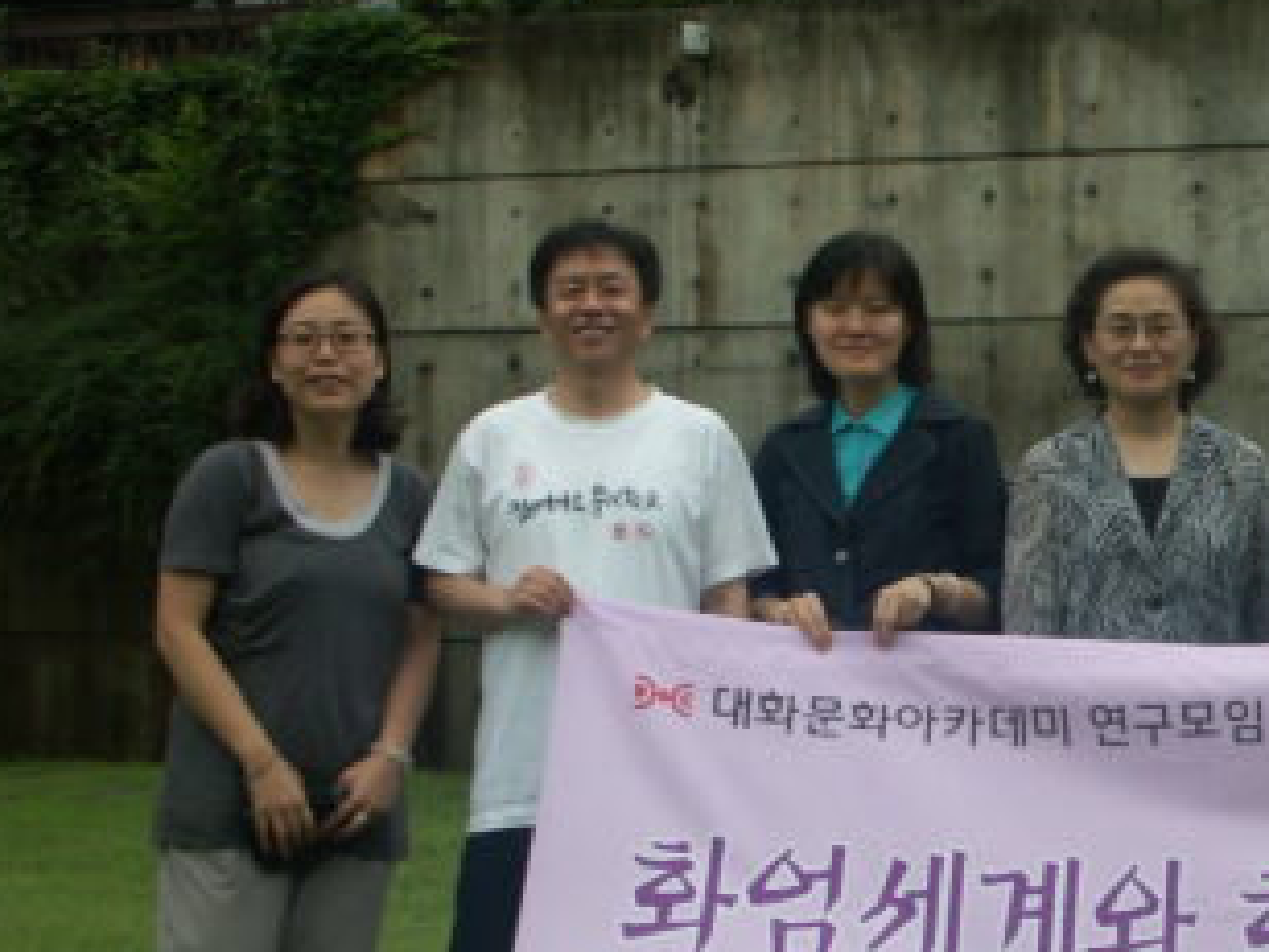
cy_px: 598
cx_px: 1228
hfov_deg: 22.8
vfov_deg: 17.8
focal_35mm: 83
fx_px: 3043
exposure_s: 1/250
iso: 100
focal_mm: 10.28
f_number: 7.1
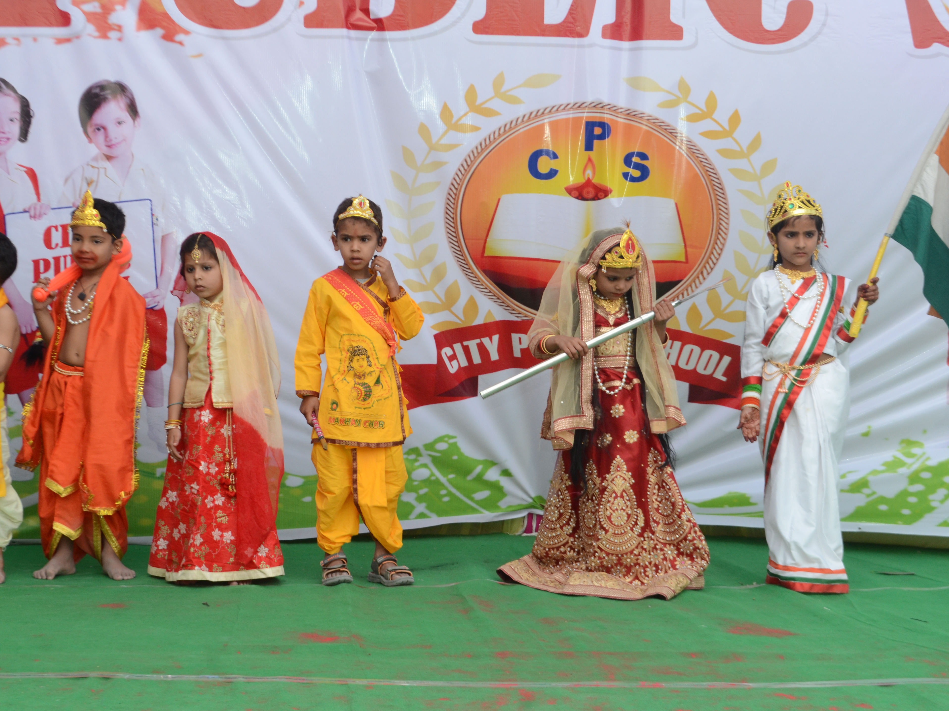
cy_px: 365
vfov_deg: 24.8
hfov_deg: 32.7
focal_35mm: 59
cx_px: 432
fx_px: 1617
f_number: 7.1
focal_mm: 34
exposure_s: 1/125
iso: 400
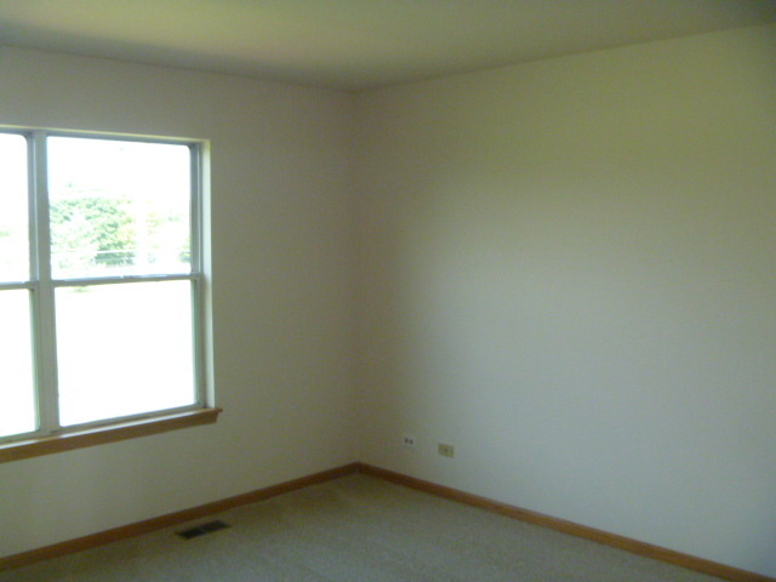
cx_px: 388
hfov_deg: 52.6
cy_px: 291
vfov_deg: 40.7
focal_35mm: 35
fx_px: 785
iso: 400
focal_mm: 6.3
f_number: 3.5
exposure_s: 1/60
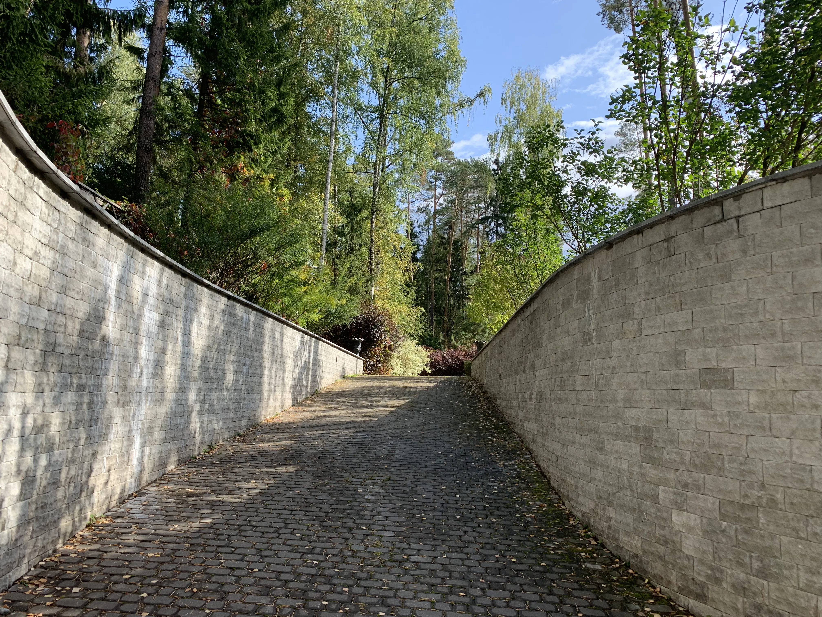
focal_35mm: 26
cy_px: 308
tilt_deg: +10.1
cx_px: 411
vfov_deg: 53.1
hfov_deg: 67.3
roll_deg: -1.3
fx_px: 617
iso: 25
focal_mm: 4.25
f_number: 1.8
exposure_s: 1/673
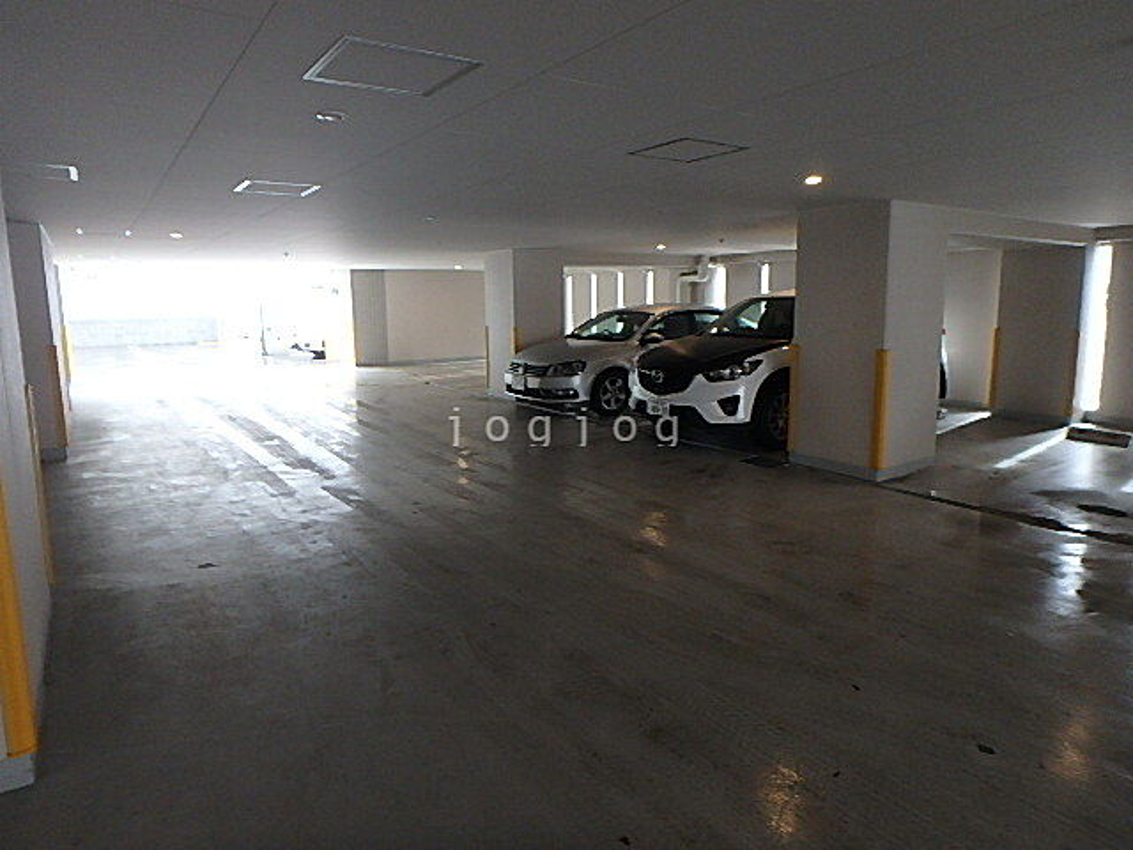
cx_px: 566
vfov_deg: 63.4
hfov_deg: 79.0
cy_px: 425
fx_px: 687
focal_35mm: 21
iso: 320
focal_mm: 3.7
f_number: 3.5
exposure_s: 1/30
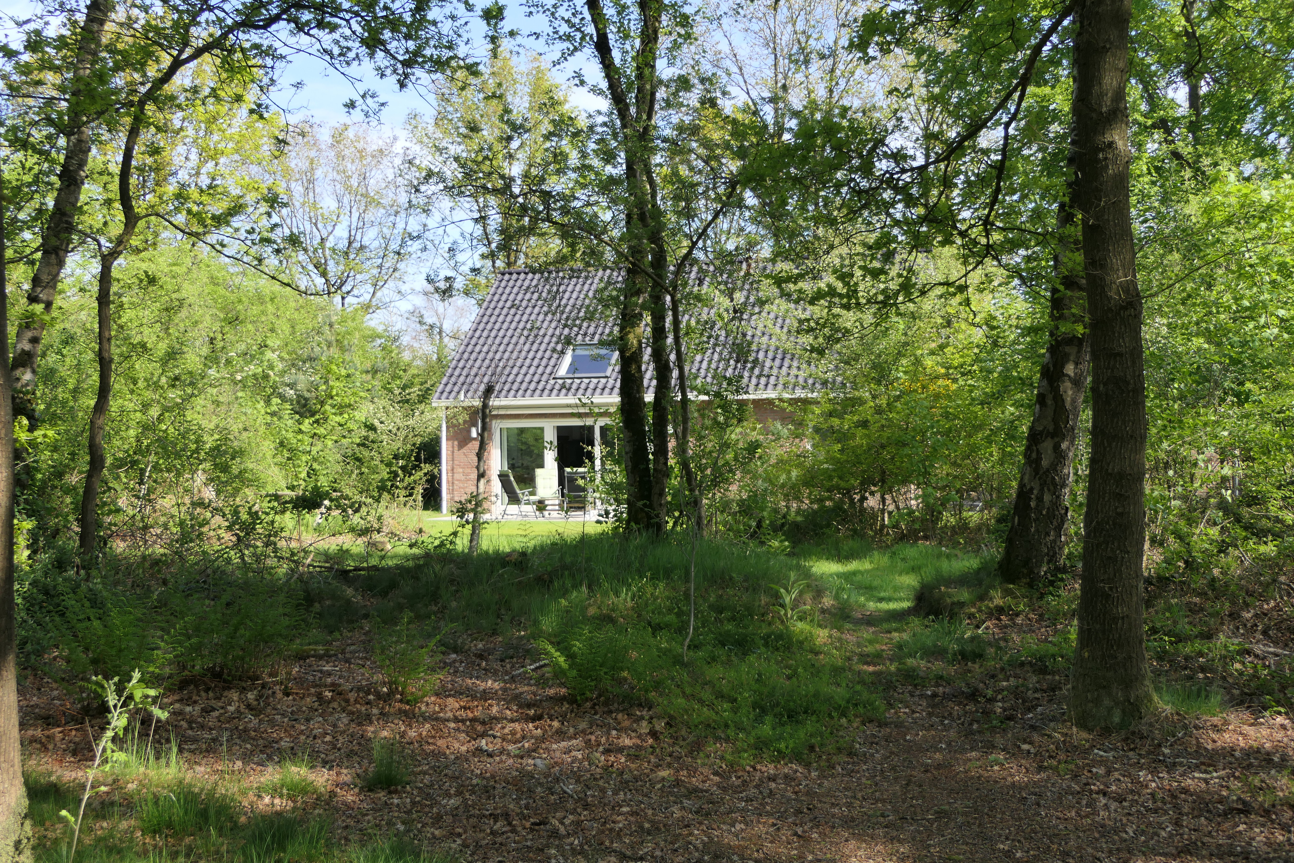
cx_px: 647
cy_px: 432
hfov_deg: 49.6
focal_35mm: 39
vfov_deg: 34.2
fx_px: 1402
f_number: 4
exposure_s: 1/320
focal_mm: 14.4
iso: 125
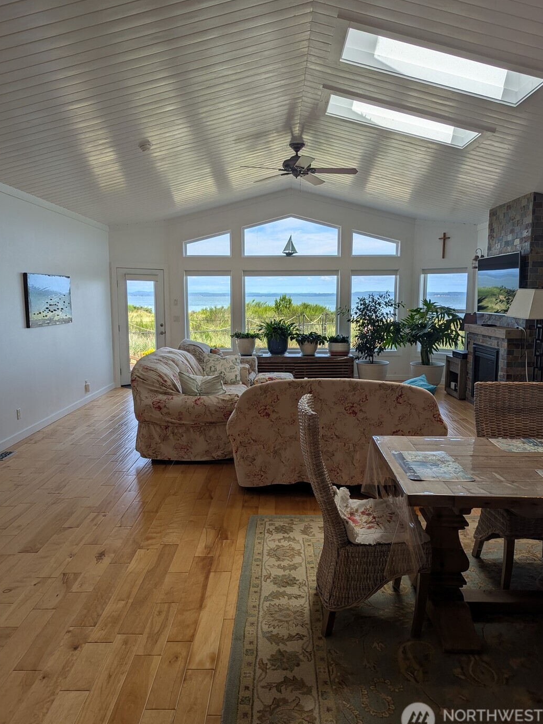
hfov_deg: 54.9
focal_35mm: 25
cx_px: 276
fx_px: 523
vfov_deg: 69.4
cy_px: 367
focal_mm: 6.81
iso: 49
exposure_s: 1/1287
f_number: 1.85
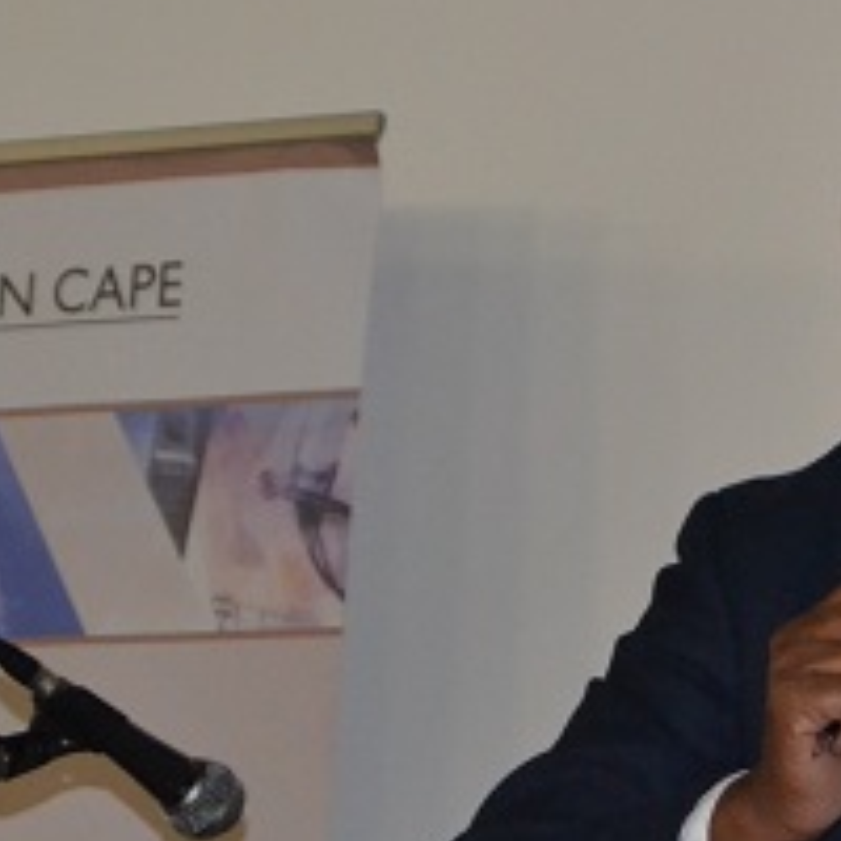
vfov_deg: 7.8
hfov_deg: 7.8
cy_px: 542
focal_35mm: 224
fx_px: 6167
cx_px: 580
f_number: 5.6
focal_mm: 55
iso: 3200
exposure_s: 1/60
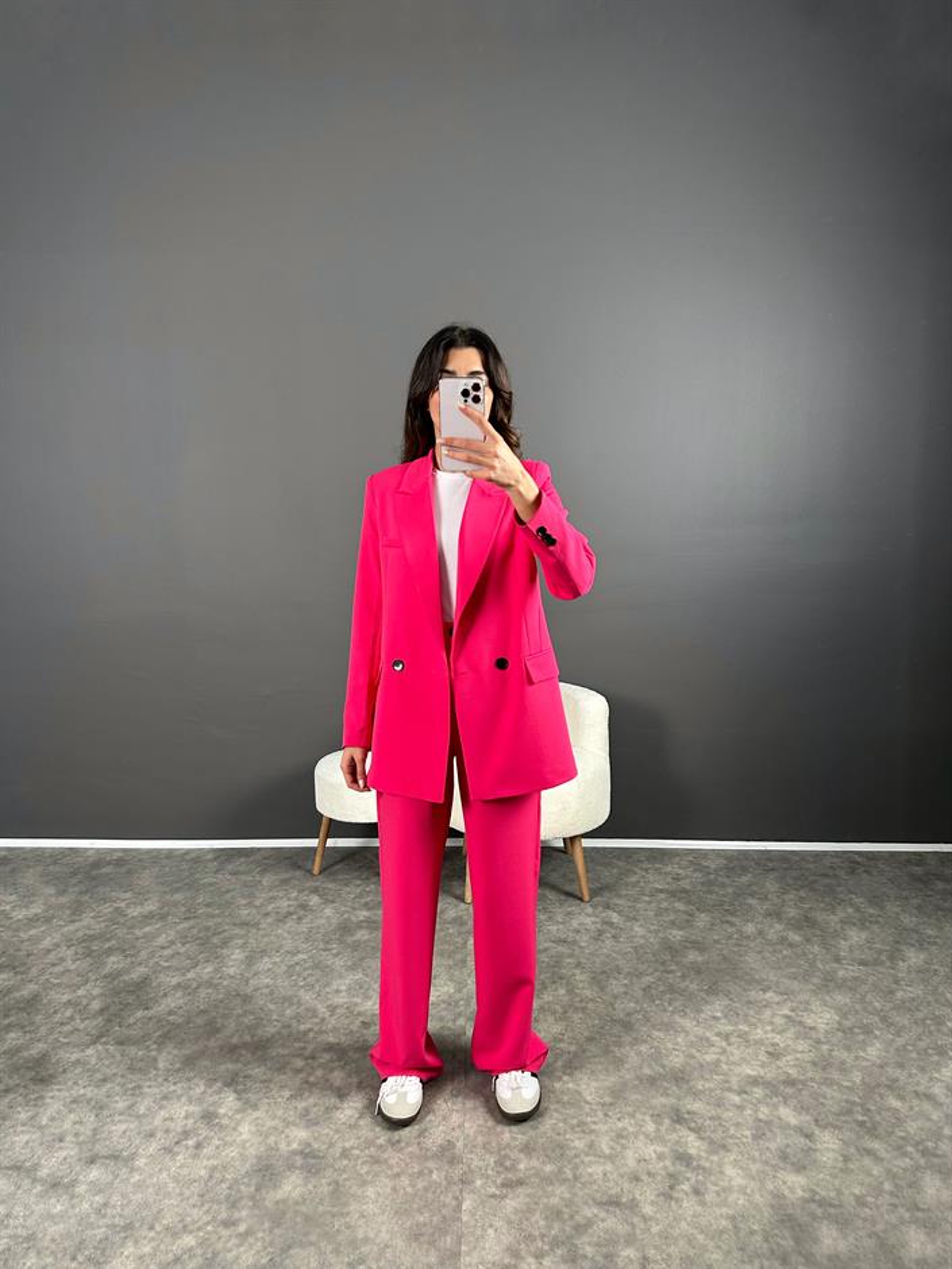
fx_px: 880
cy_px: 634
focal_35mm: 24
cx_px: 476
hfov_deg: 56.8
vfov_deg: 71.6
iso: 200
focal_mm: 6.86
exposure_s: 1/121
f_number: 1.78
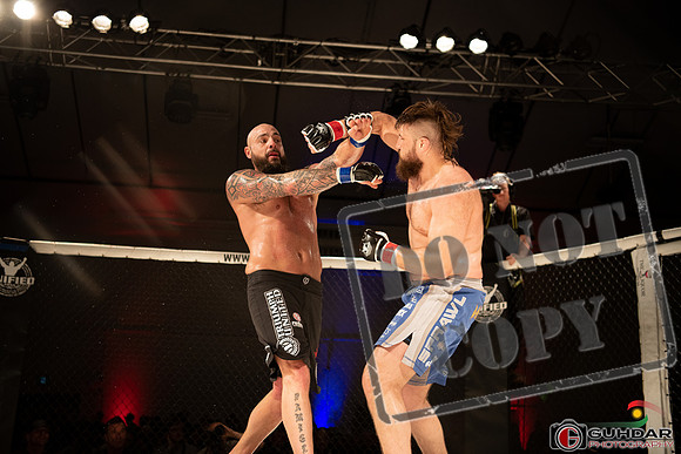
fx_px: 870
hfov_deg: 42.7
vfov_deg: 29.3
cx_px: 340
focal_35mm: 46
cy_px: 227
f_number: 2.8
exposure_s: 1/1000
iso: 900
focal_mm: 46
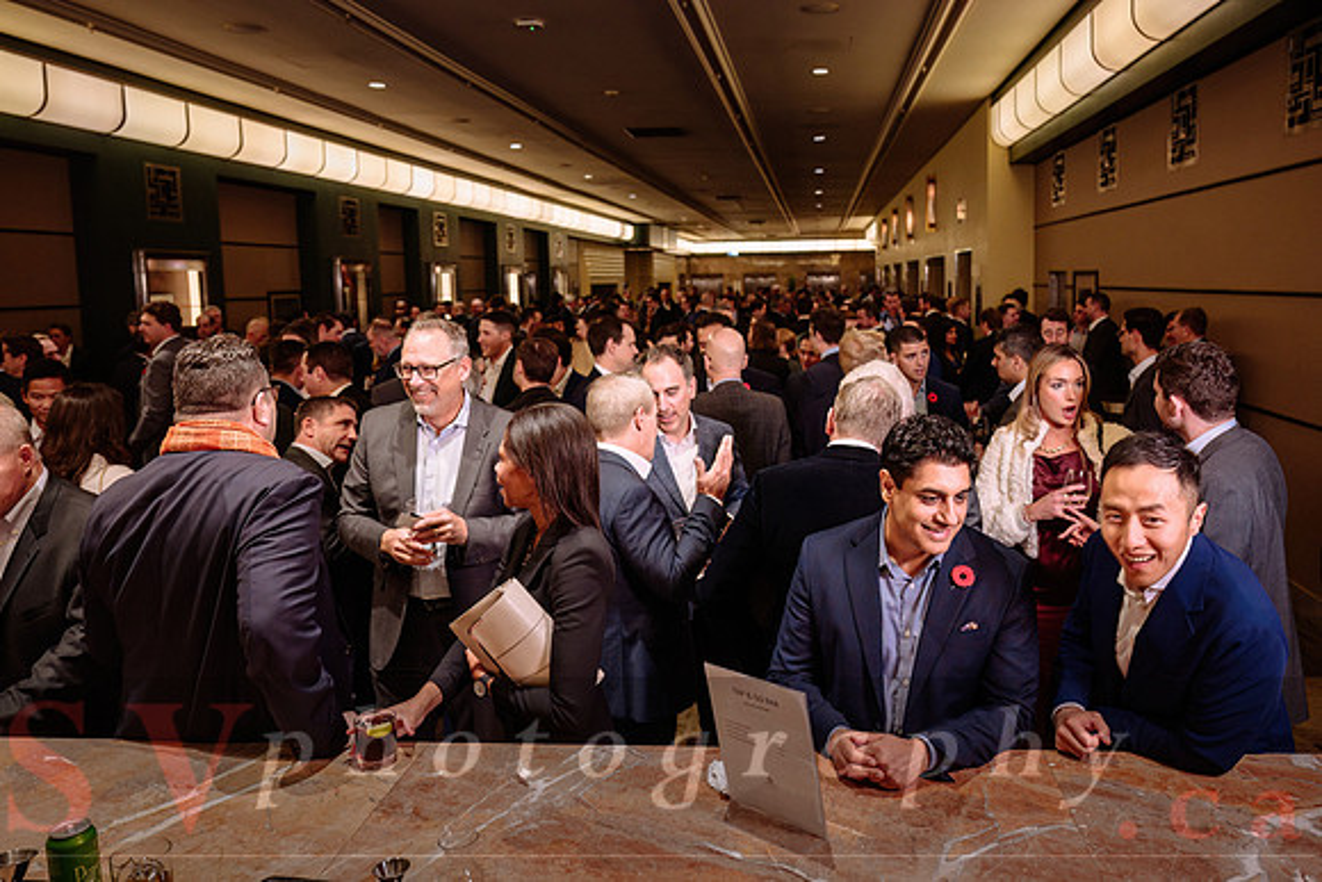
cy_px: 391
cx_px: 756
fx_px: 1021
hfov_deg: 65.5
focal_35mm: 28
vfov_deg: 46.6
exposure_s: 1/50
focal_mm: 24
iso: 800
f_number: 3.5
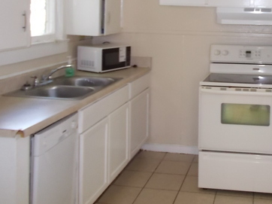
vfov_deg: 30.7
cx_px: 210
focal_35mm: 46
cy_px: 41
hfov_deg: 39.9
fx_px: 361
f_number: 3.2
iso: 200
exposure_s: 1/25
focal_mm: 4.6
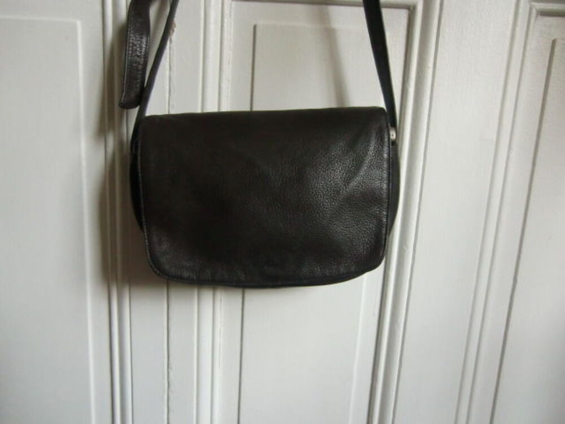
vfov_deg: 56.8
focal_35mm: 24
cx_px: 282
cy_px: 212
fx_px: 392
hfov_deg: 71.6
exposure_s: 1/60
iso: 500
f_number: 3.2
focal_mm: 4.3
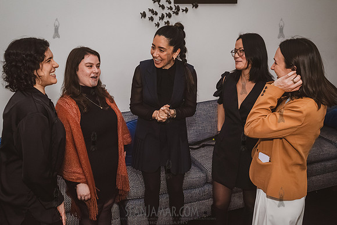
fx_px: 328
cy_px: 112
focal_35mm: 35
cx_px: 168
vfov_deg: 37.9
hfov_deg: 54.4
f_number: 4.5
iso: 8000
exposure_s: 1/400
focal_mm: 35
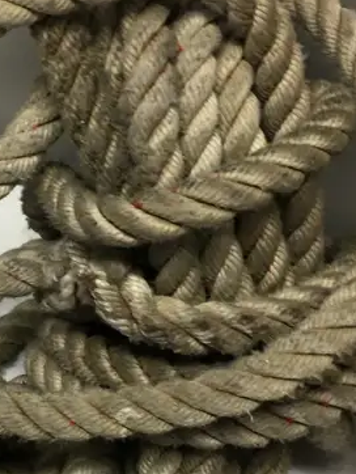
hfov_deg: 17.5
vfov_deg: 23.7
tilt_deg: -49.6
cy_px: 323
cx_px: -20
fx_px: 1123
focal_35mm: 82
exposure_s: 1/33
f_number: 2.2
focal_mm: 4.15
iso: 50
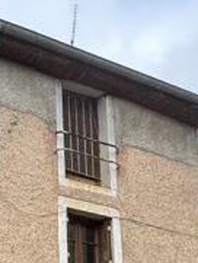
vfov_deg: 23.6
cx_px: -15
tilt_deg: +14.8
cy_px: 264
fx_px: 602
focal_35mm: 79
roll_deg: +1.6
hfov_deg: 18.1
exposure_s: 1/390
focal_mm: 2.22
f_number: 2.2
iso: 50
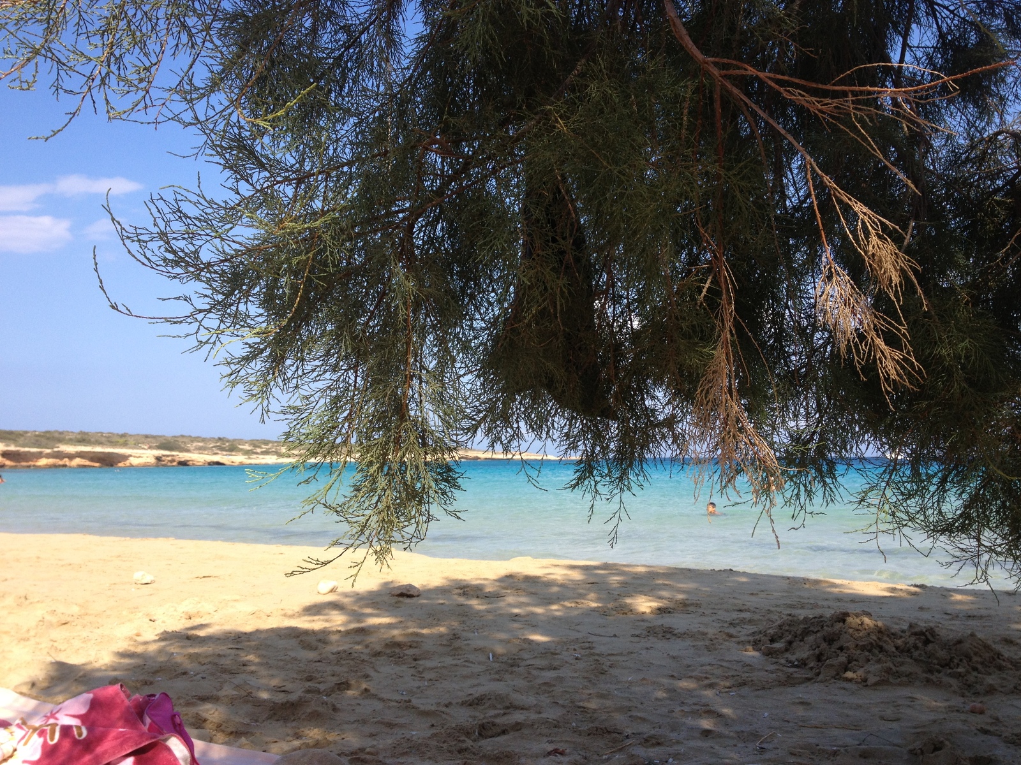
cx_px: 510
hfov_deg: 52.6
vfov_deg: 40.7
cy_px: 382
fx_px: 1032
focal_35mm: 35
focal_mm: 4.28
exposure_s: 1/1022
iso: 50
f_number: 2.4
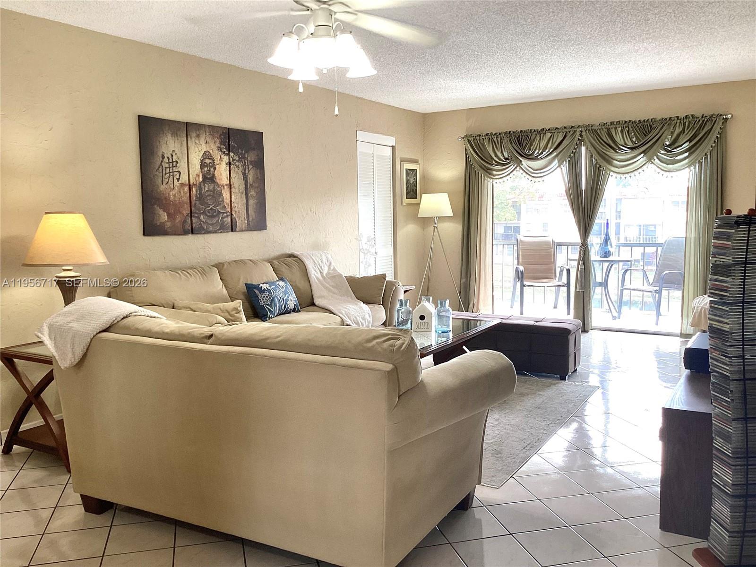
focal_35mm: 31
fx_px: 677
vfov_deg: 45.4
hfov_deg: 58.4
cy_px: 284
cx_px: 378
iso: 50
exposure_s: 1/50
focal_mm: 3.3
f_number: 2.4
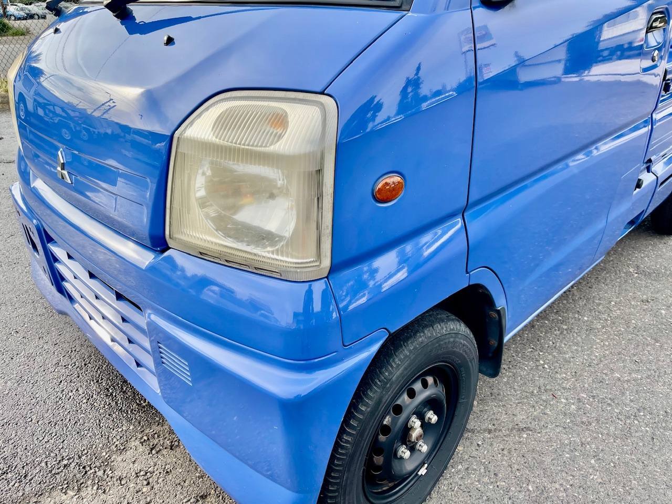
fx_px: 485
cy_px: 252
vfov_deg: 54.9
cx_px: 336
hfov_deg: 69.4
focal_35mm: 25
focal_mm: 5.1
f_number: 1.6
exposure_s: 1/645
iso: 32
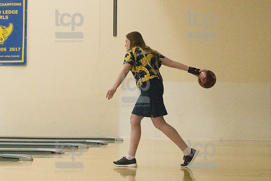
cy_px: 90
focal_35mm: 117
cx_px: 136
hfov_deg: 17.5
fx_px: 880
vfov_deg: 11.7
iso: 10000
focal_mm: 78
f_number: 4.5
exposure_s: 1/1250
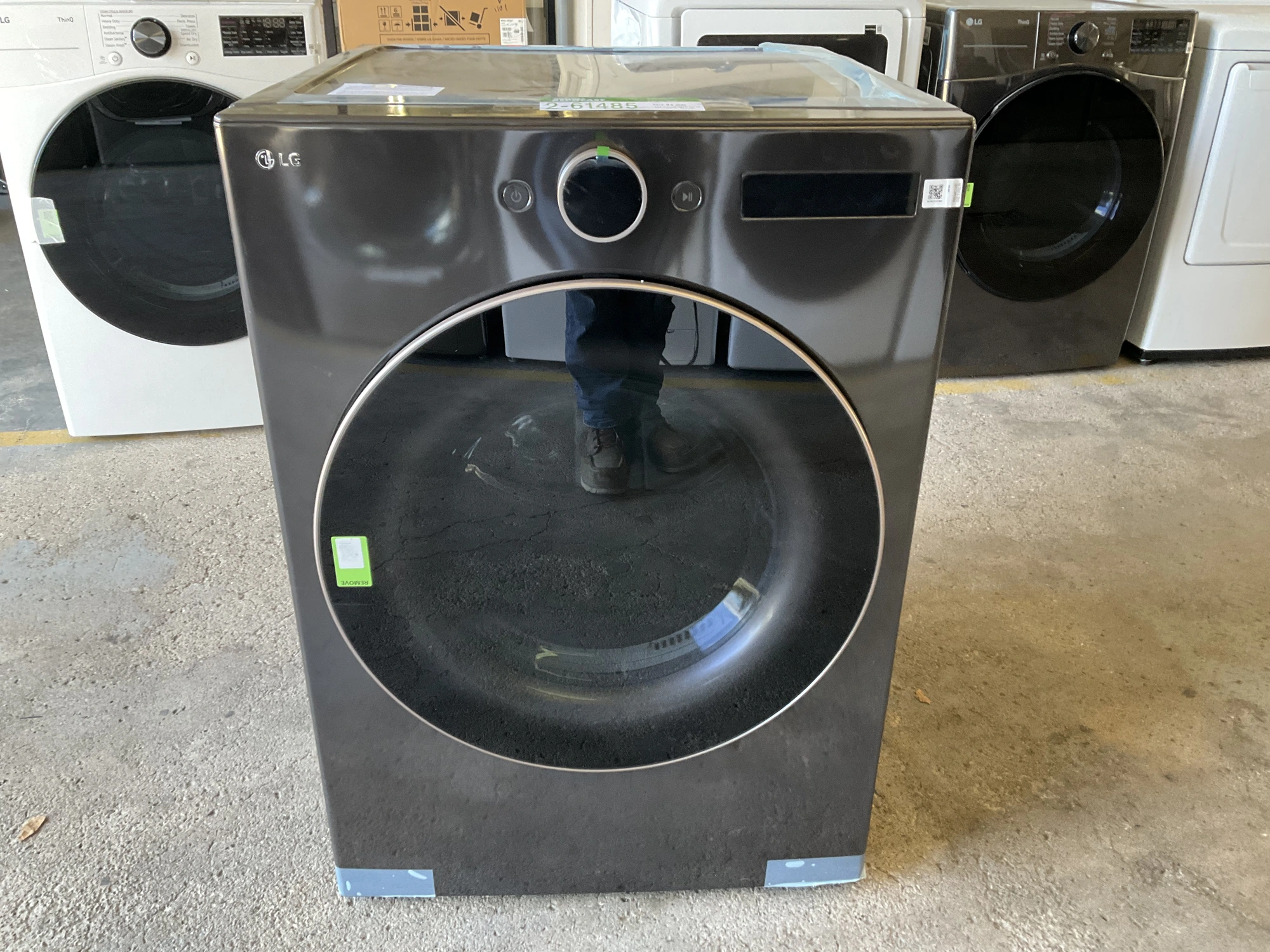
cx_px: 635
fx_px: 1064
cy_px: 476
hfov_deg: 61.7
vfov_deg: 48.2
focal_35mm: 29
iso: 160
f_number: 1.8
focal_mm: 3
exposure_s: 1/60
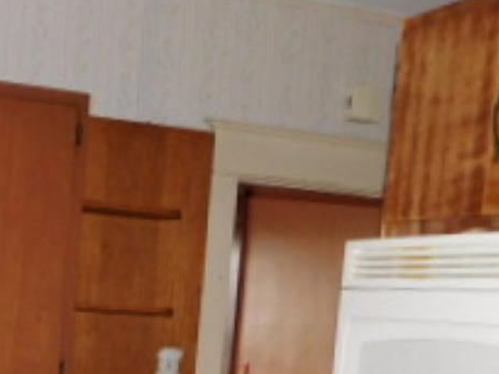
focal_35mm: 72
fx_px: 1038
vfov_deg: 19.2
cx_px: -12
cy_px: 459
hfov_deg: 25.6
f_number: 3
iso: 200
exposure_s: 1/30
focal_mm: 4
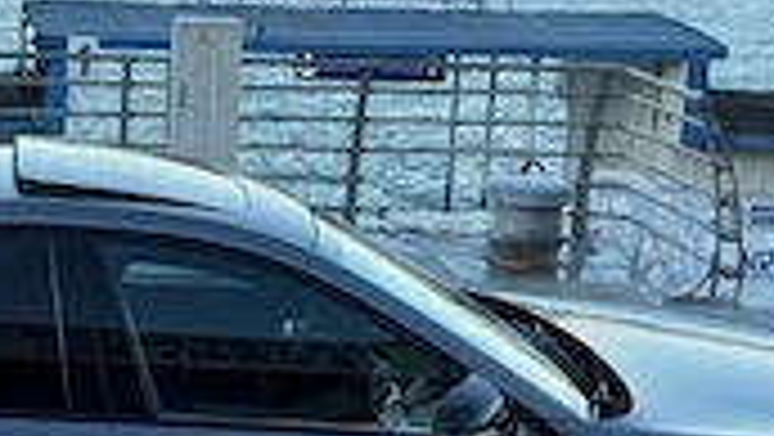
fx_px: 1869
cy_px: 270
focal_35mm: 91
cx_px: 140
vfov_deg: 13.3
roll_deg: -2.1
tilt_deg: -12.0
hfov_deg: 23.0
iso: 80
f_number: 1.78
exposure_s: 1/1292
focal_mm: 6.76
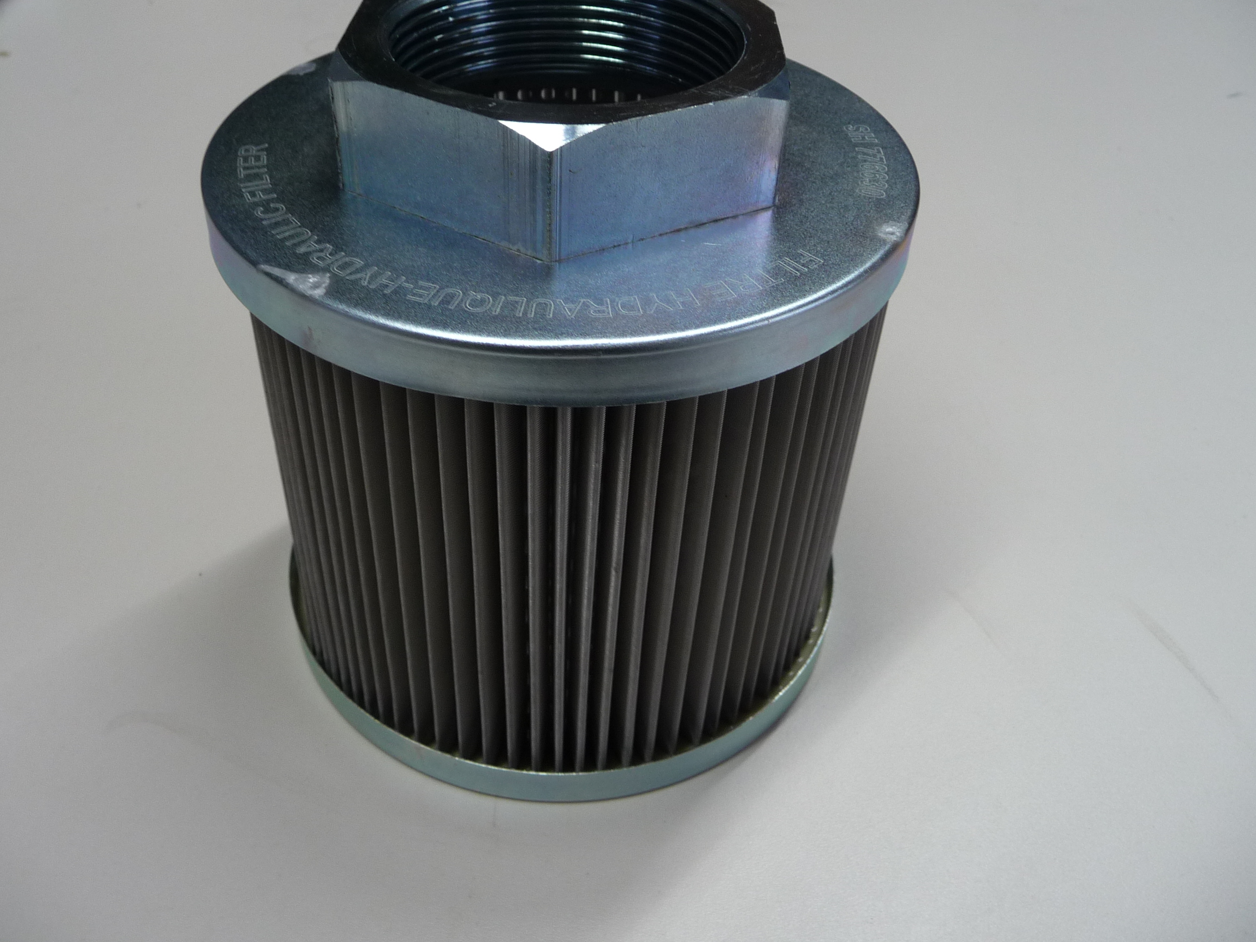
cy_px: 429
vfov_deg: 45.4
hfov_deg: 58.3
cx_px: 611
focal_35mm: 31
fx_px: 1125
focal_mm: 4.7
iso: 125
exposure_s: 1/30
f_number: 3.3
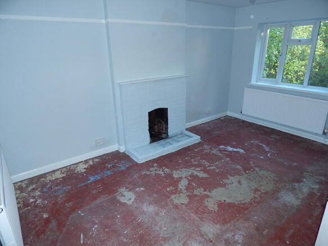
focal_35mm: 22
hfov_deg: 76.4
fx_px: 208
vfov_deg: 61.1
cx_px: 164
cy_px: 123
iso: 125
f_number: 3
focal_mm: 4
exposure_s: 1/30
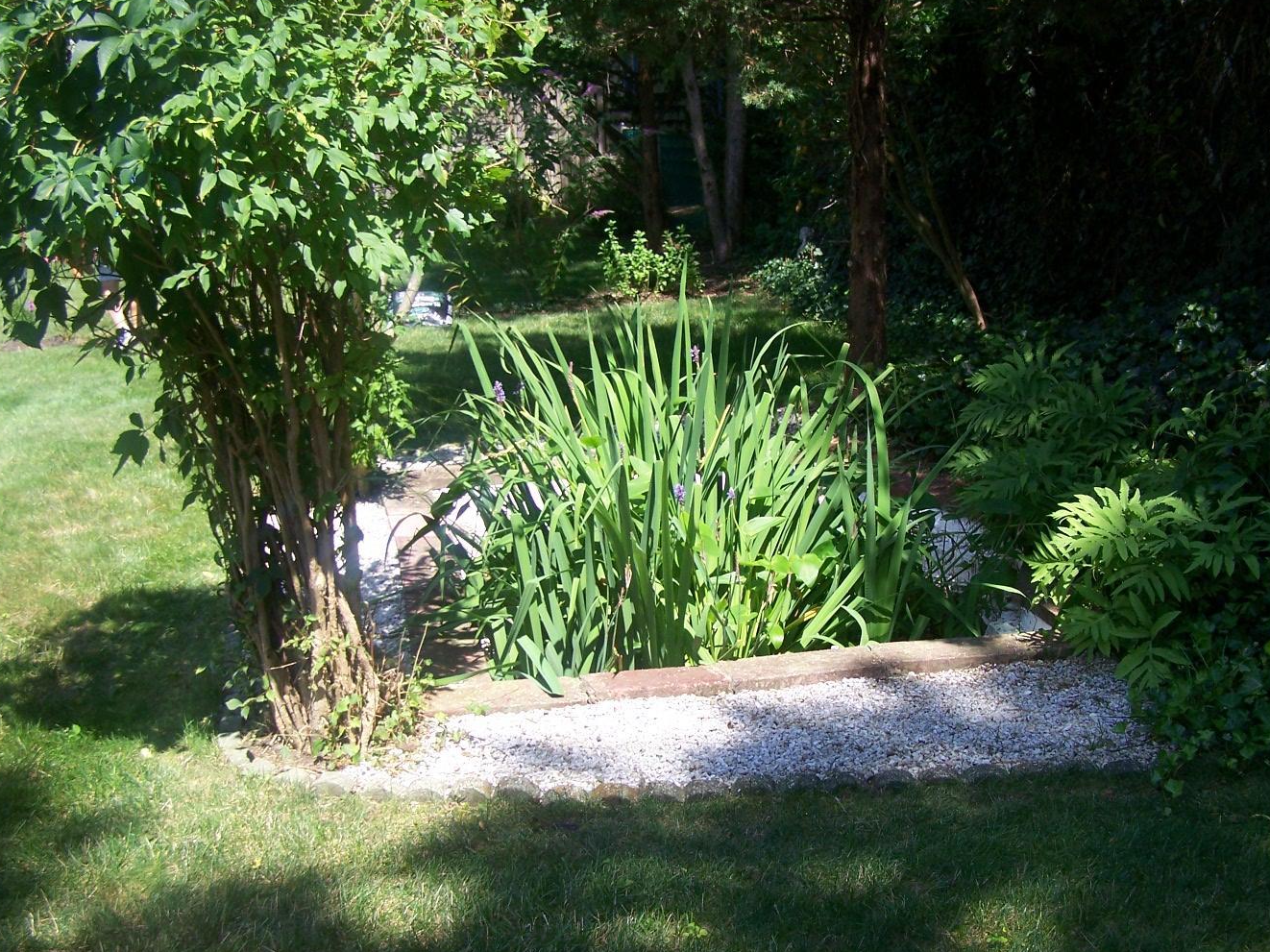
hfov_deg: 41.2
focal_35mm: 46
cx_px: 710
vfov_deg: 31.4
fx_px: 1687
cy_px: 564
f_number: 2.8
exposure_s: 1/320
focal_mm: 6.3
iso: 64
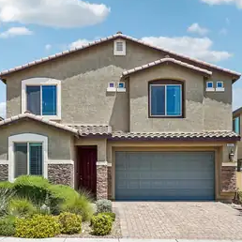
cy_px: 118
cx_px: 115
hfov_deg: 36.8
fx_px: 364
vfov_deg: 36.8
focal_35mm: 46
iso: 100
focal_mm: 35
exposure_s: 1/160
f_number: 8
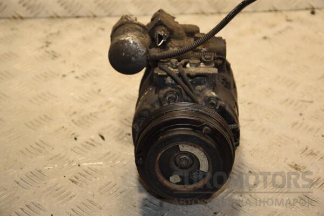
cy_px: 108
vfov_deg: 14.7
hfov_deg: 21.9
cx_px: 162
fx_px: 837
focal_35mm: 93
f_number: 5.3
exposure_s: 1/160
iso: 800
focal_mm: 62
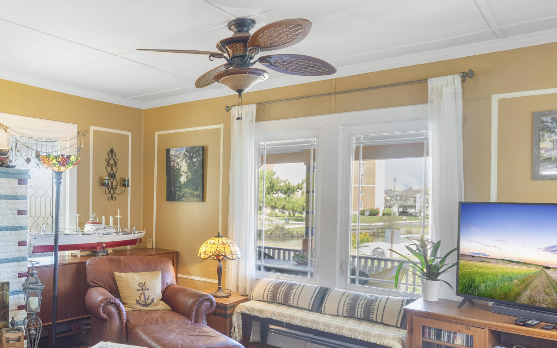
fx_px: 440
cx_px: 123
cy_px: 211
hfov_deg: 60.2
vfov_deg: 42.9
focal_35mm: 29
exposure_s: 1/50
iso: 250
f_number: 8
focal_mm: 10
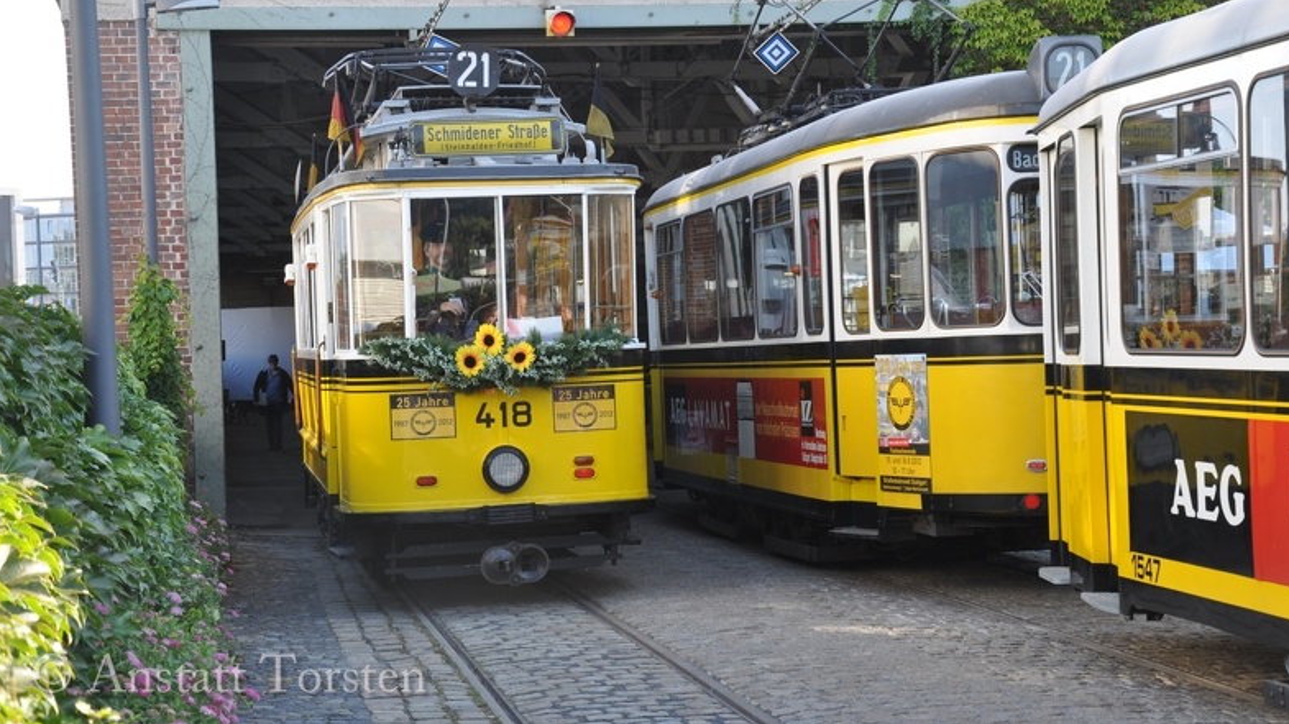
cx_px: 647
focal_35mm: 76
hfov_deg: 27.9
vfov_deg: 15.9
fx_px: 2597
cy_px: 296
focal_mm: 48
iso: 200
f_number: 8
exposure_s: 1/60
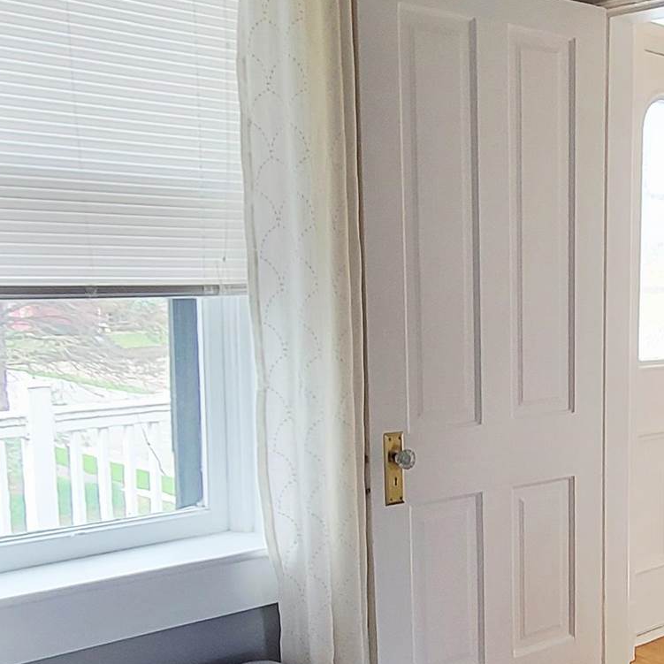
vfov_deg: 35.6
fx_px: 1020
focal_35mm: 47
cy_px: 462
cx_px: 552
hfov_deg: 34.7
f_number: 2.2
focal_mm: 2.2
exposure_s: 1/60.2
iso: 200
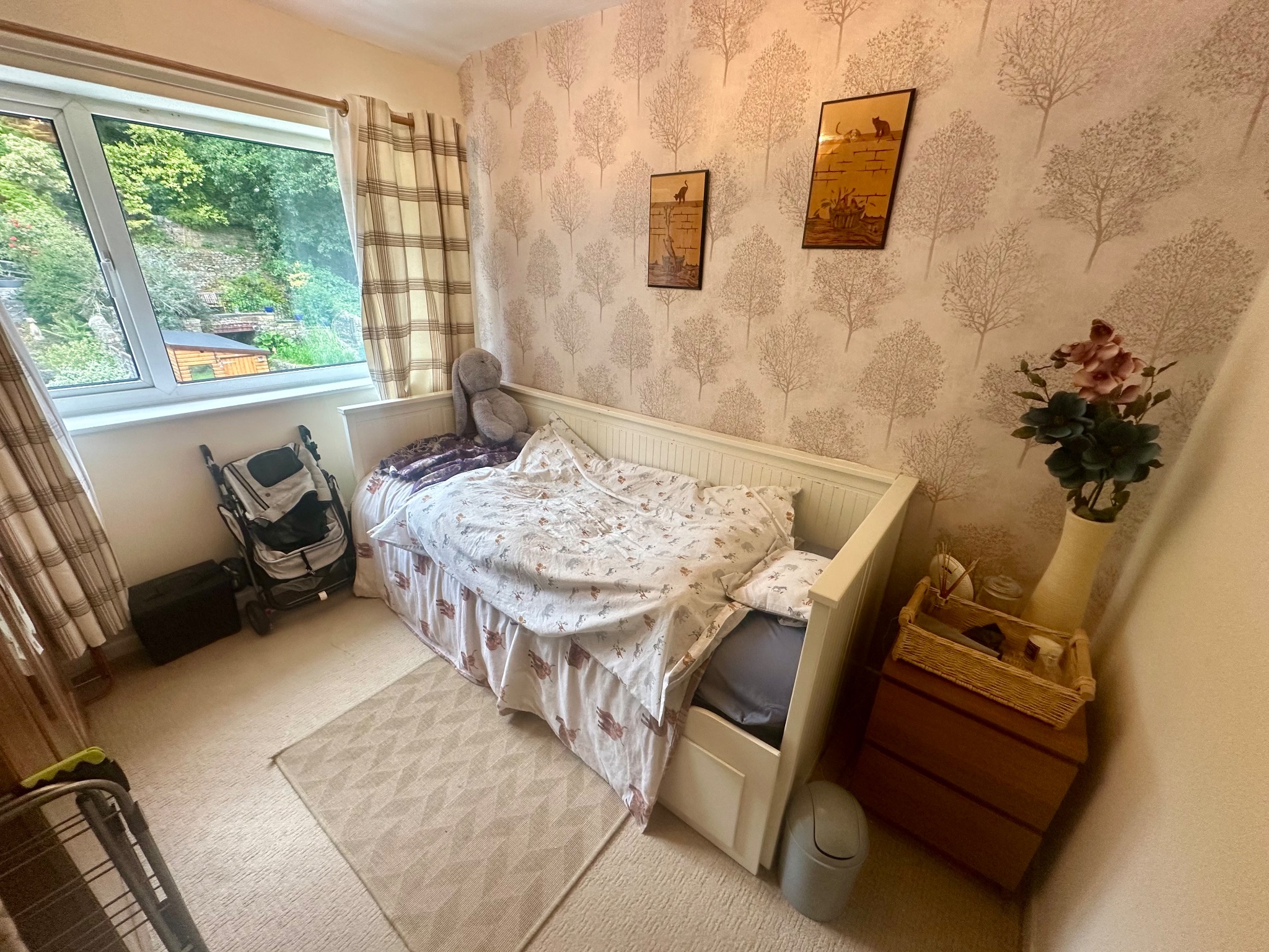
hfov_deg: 102.1
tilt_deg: -22.0
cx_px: 634
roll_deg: -2.1
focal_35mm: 14
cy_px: 476
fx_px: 513
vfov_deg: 85.7
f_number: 2.2
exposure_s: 1/99
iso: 200
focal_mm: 2.22
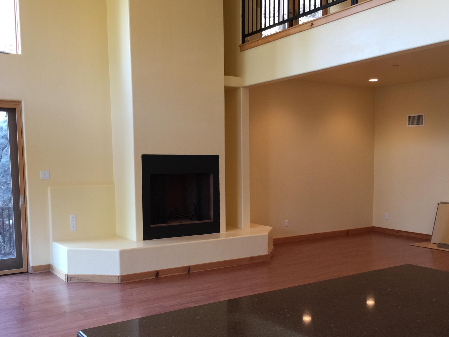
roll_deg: +0.6
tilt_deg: -4.6
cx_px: 239
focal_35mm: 37
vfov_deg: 38.5
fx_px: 480
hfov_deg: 50.1
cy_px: 205
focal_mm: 4.15
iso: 40
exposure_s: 1/15
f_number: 2.2
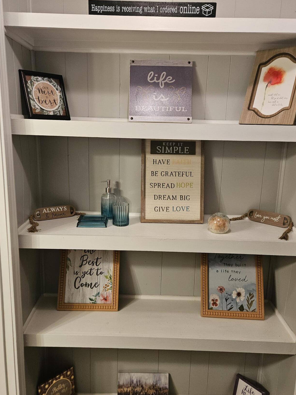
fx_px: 319
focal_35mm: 28
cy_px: 190
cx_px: 143
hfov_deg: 49.7
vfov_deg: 63.4
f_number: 1.8
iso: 320
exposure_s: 1/120
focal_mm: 5.4
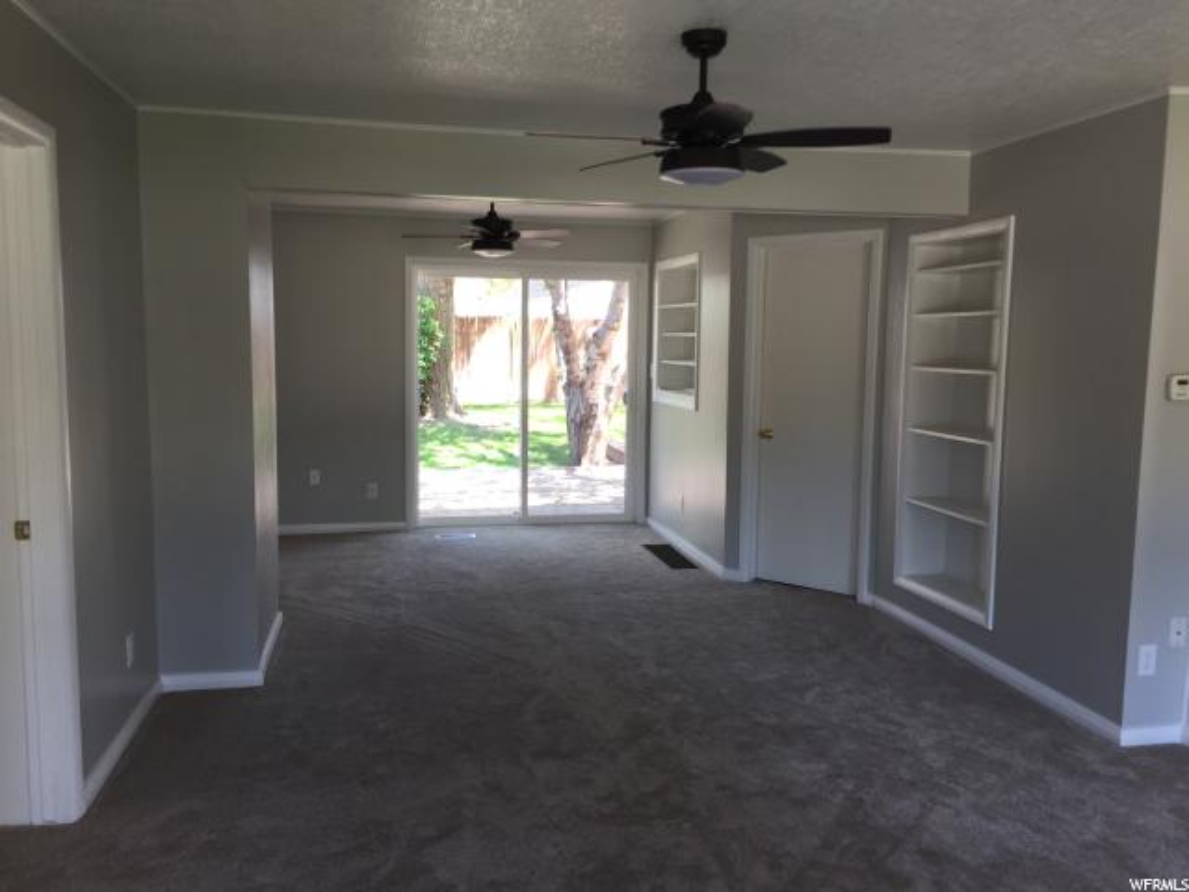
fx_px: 996
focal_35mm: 29
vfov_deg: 48.2
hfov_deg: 61.7
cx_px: 594
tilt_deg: -5.9
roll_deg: -0.5
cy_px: 446
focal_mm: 4.15
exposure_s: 1/60
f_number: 2.2
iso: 40
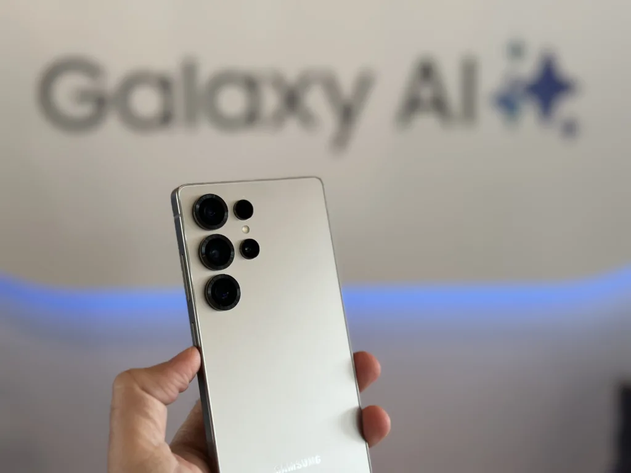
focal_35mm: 48
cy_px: 236
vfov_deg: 30.3
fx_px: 875
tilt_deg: -6.3
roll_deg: +0.7
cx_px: 316
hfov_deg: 39.7
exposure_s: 1/110
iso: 100
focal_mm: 6.86
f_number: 1.78
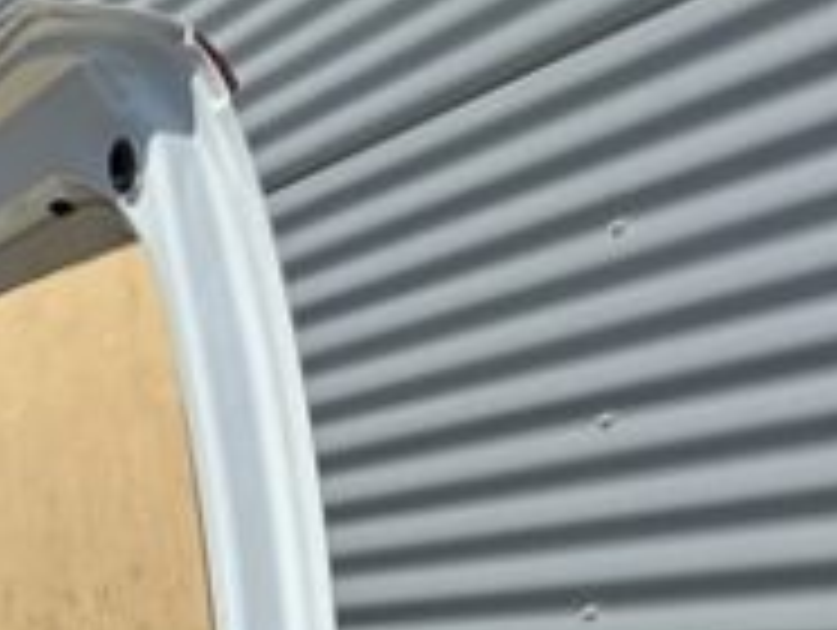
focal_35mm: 99
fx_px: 2397
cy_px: 1053
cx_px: -873
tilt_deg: -6.2
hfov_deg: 15.5
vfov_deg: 13.7
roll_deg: +0.2
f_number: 1.78
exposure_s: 1/5000
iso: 80
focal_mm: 6.86
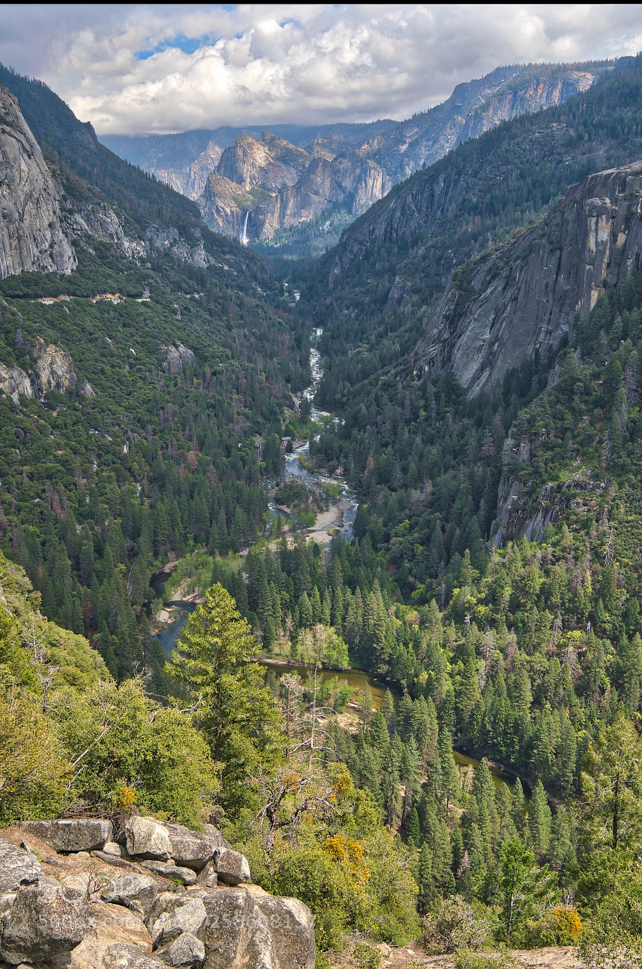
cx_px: 321
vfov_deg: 53.2
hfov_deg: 36.7
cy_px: 484
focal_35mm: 36
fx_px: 967
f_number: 5.6
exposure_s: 1/125
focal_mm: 24
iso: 50
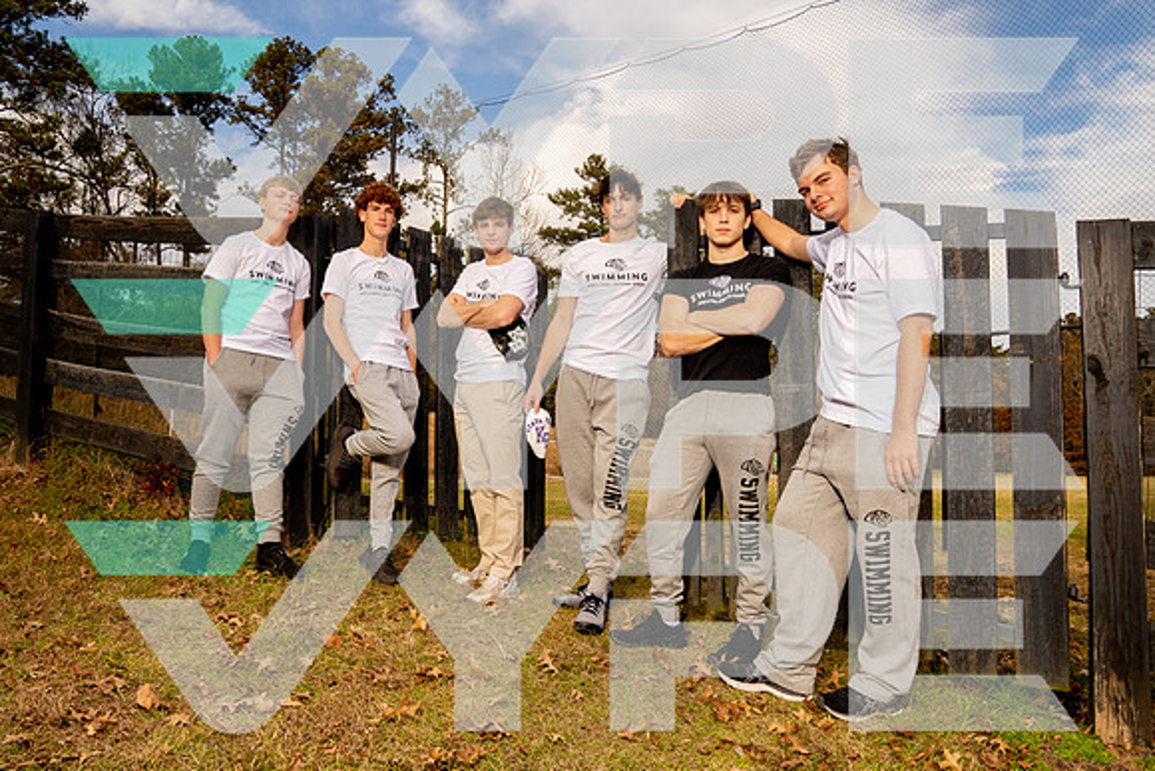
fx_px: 851
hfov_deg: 68.3
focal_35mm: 27
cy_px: 405
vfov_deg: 48.7
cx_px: 548
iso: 125
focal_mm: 24
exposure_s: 1/250
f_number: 8
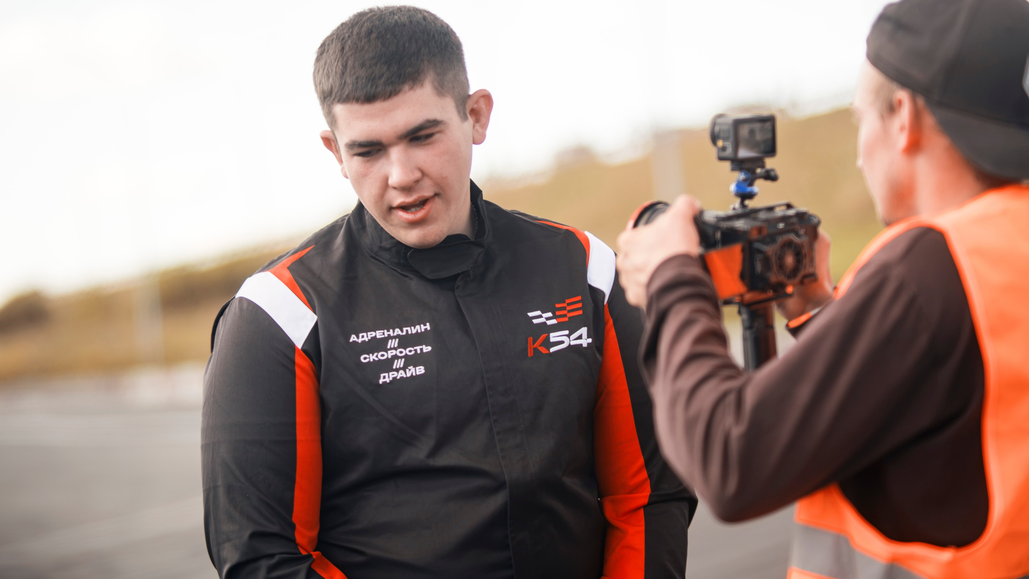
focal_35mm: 89
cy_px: 236
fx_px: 2430
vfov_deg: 13.6
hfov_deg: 23.9
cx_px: 514
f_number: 1.8
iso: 100
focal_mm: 85
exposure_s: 1/100
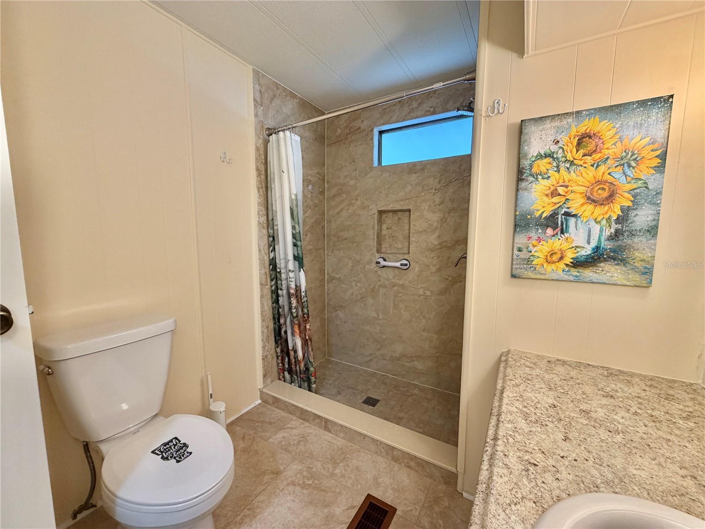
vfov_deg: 85.7
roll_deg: -0.1
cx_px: 352
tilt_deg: -5.9
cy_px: 264
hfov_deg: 102.1
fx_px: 285
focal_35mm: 14
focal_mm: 2.22
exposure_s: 1/60
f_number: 2.2
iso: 200
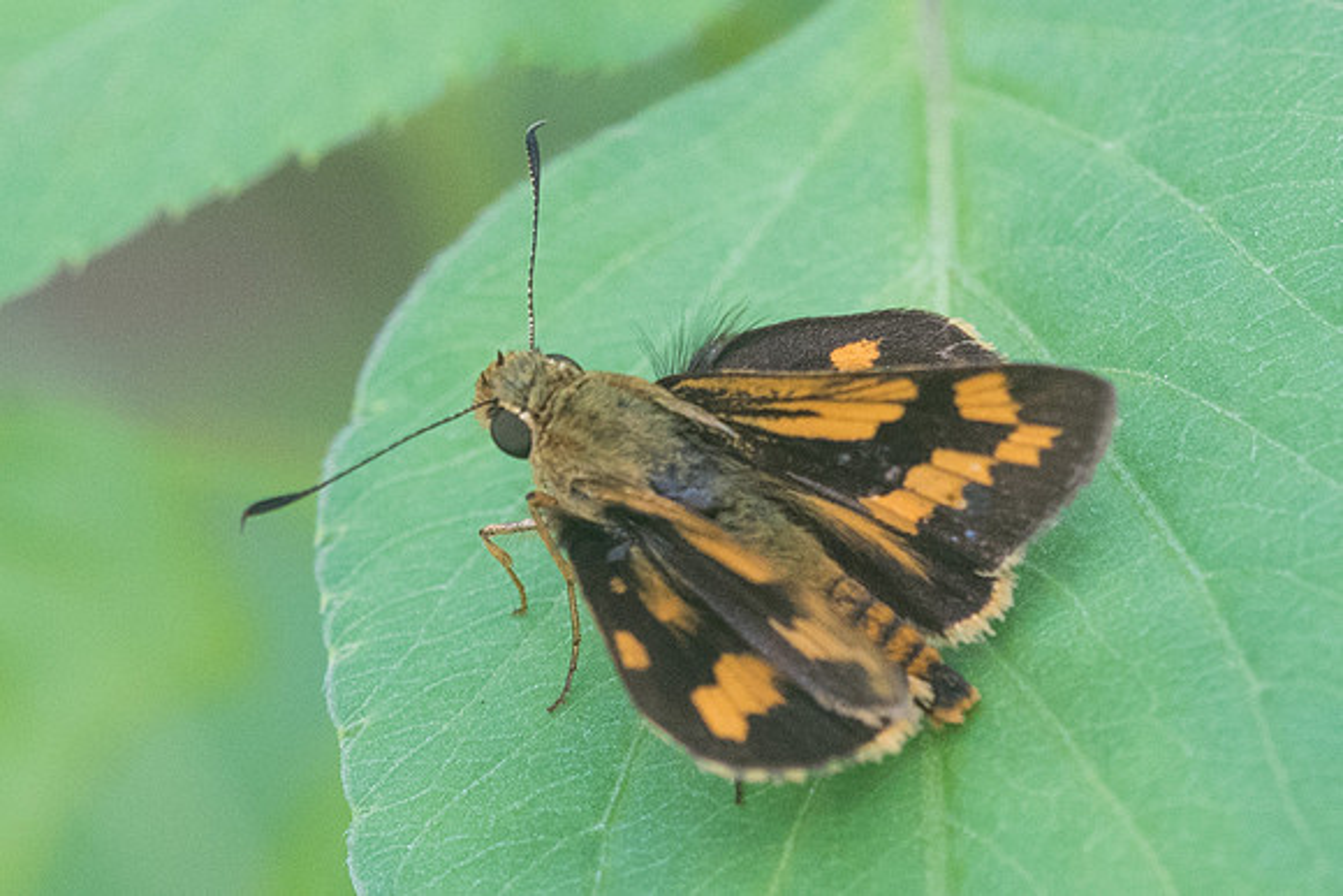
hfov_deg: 3.0
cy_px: 515
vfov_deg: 2.0
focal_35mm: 681
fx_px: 25414
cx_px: 891
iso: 800
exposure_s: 1/400
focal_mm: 150
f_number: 7.1
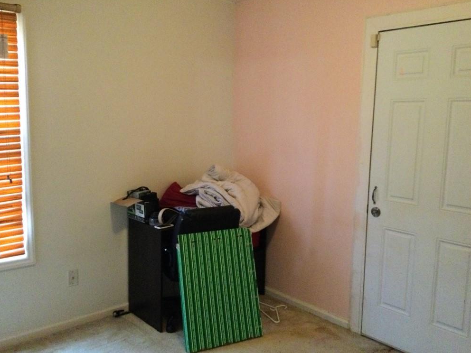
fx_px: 435
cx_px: 234
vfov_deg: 44.2
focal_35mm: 32
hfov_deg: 56.8
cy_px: 178
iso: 400
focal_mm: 3.3
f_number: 2.4
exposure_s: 1/15
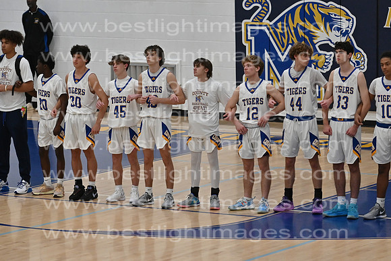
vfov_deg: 7.5
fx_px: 1988
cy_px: 130
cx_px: 196
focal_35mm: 183
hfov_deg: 11.2
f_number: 4
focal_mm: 122
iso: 2500
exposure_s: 1/800
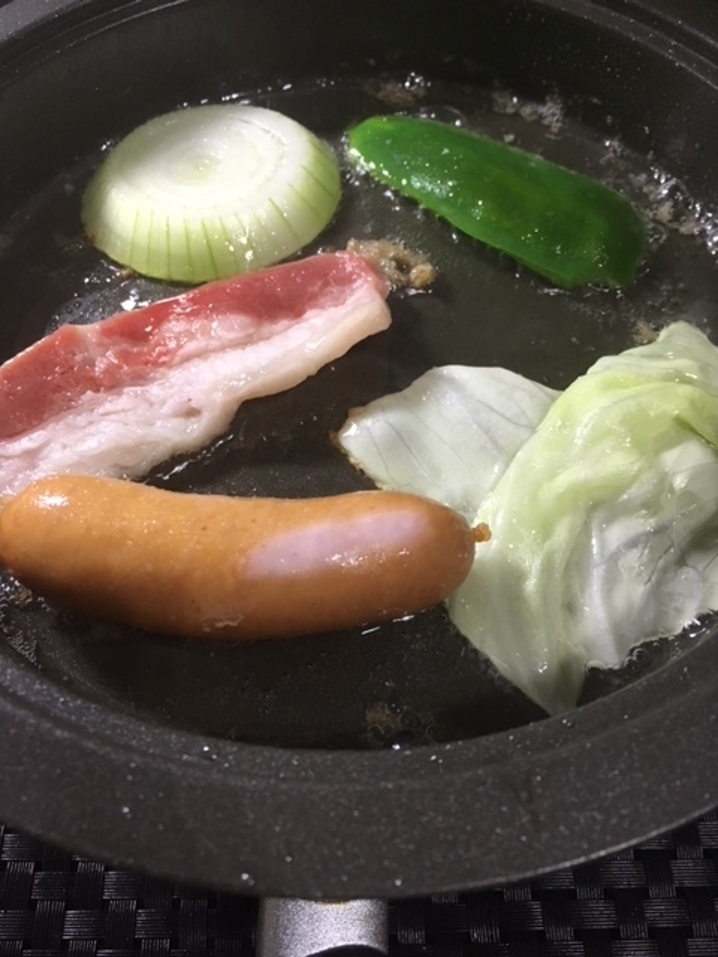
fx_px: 802
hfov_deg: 48.2
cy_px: 478
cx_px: 359
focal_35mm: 29
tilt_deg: -58.7
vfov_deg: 61.7
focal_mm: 4.15
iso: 125
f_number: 2.2
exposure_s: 1/30
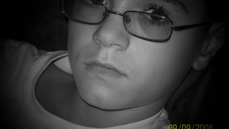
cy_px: 59
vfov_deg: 10.3
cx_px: 115
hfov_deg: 18.2
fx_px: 717
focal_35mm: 118
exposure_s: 1/128
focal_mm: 18
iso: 200
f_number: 4.8
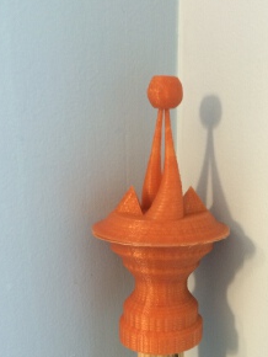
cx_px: 167
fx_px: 412
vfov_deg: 46.0
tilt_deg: -19.2
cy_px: 238
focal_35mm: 40
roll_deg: -2.1
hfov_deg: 35.8
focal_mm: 4.15
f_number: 2.2
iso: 160
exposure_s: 1/30
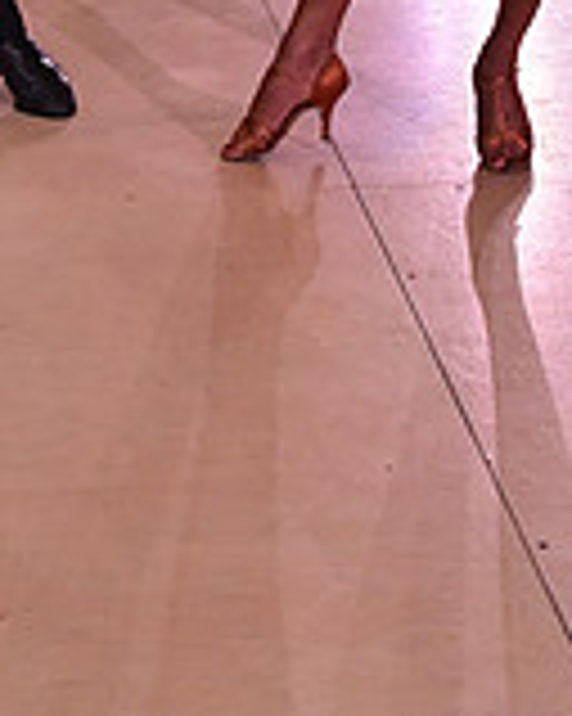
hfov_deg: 15.9
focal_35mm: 96
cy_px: -576
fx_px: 2033
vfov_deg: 16.6
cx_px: 146
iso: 2500
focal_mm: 28
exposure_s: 1/320
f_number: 8
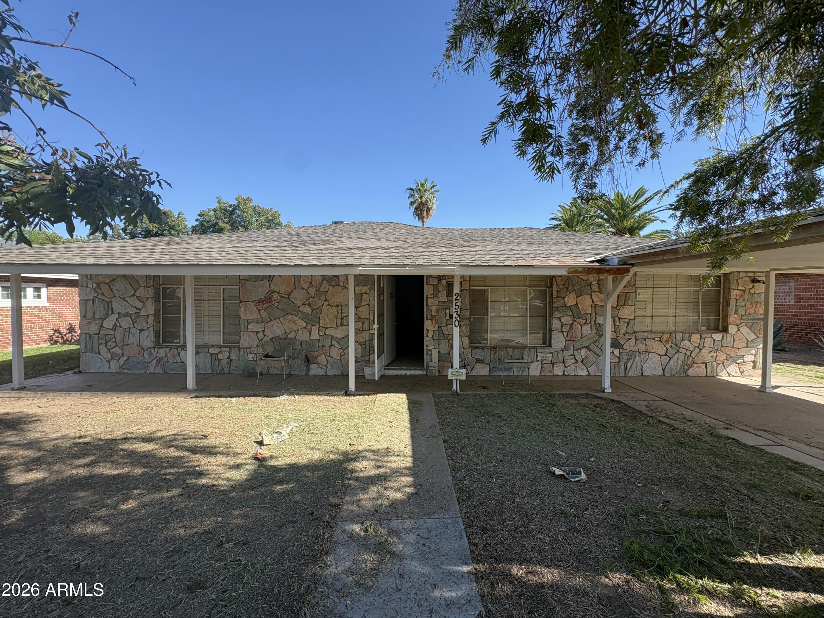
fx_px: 333
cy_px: 309
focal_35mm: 14
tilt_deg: -1.2
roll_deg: -0.3
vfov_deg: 85.7
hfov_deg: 102.1
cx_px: 412
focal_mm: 2.22
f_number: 2.2
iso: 40
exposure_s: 1/700
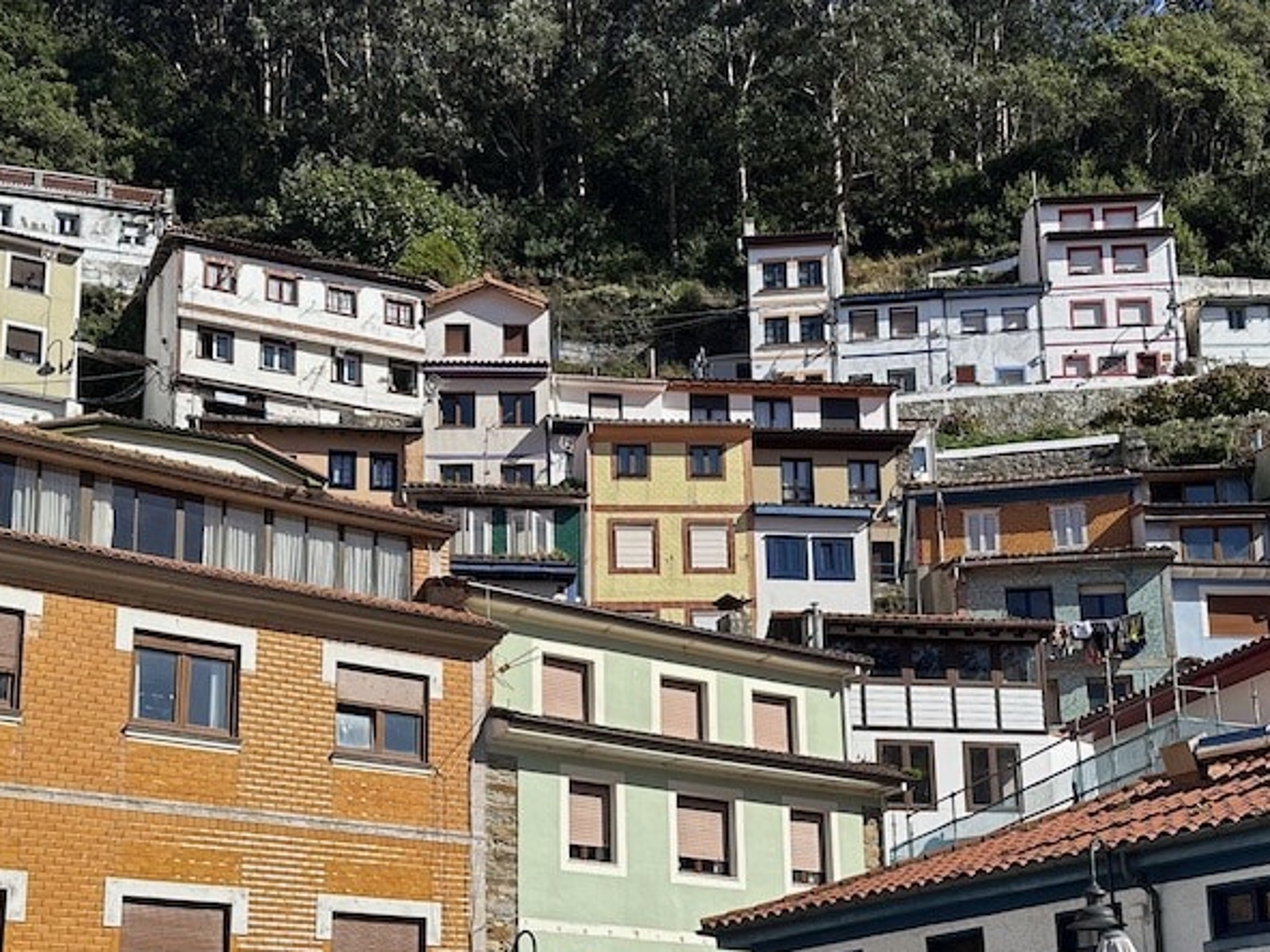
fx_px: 1907
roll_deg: +1.8
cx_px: 733
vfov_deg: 27.6
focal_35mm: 52
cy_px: 737
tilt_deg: +15.4
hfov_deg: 36.7
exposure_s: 1/5848
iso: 80
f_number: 1.78
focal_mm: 6.86
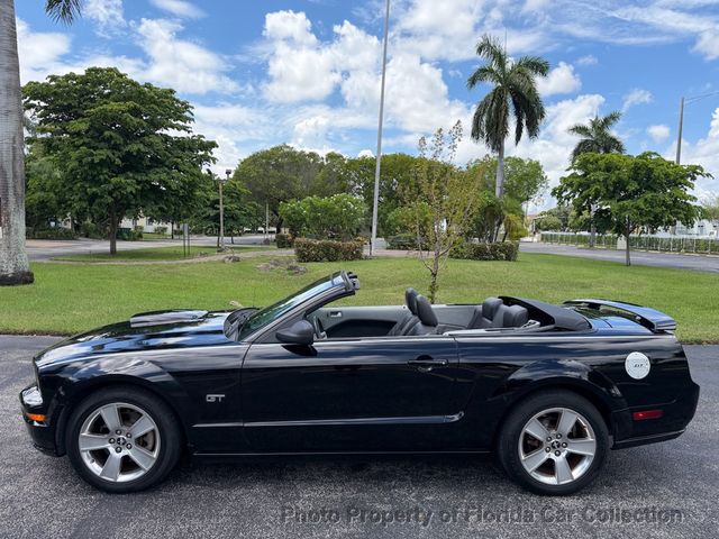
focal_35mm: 24
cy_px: 270
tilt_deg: -4.5
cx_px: 360
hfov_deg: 71.6
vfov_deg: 56.8
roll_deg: -1.2
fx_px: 498
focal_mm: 6.76
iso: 100
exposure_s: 1/3584
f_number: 1.78
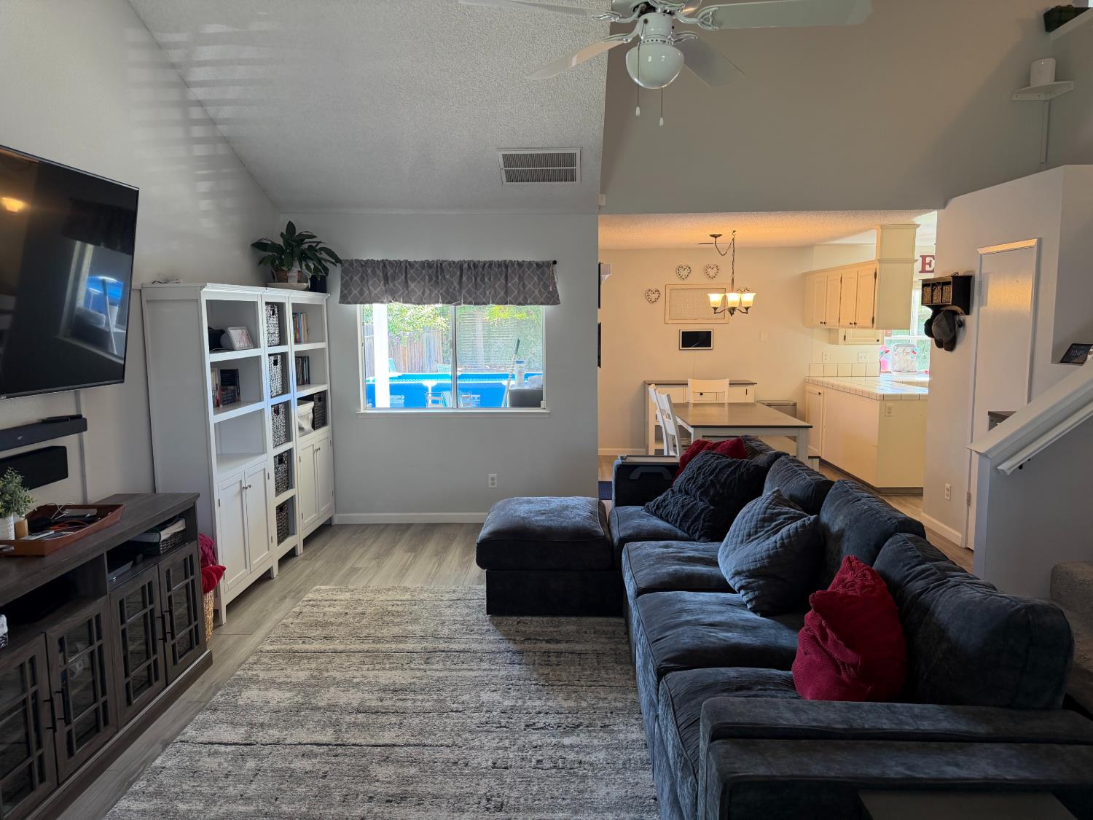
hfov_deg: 71.6
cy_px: 410
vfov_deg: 56.8
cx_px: 546
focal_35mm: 24
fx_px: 758
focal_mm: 6.76
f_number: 1.78
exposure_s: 1/60
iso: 160
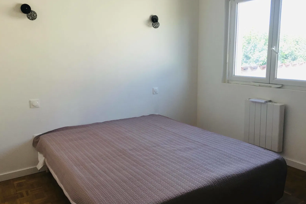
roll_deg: +0.3
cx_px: 153
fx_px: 263
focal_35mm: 31
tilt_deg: -11.3
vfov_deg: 42.3
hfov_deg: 60.3
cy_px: 105
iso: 40
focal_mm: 4.15
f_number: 2.2
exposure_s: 1/100
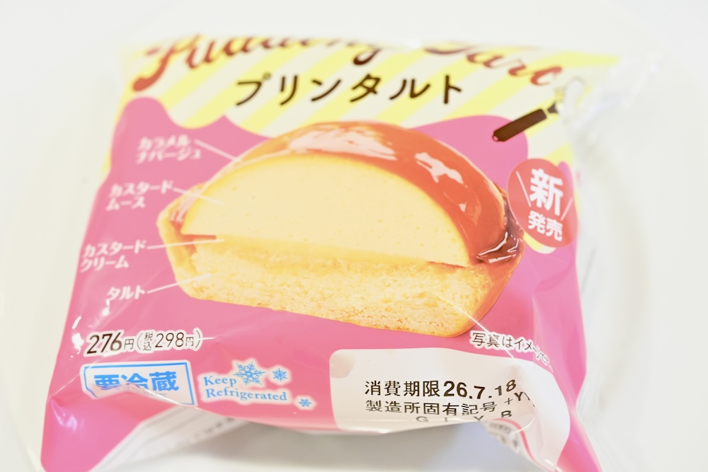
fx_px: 1180
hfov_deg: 33.4
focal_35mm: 60
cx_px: 354
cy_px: 236
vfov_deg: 22.6
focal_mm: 60
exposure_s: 1/125
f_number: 5.6
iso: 6400
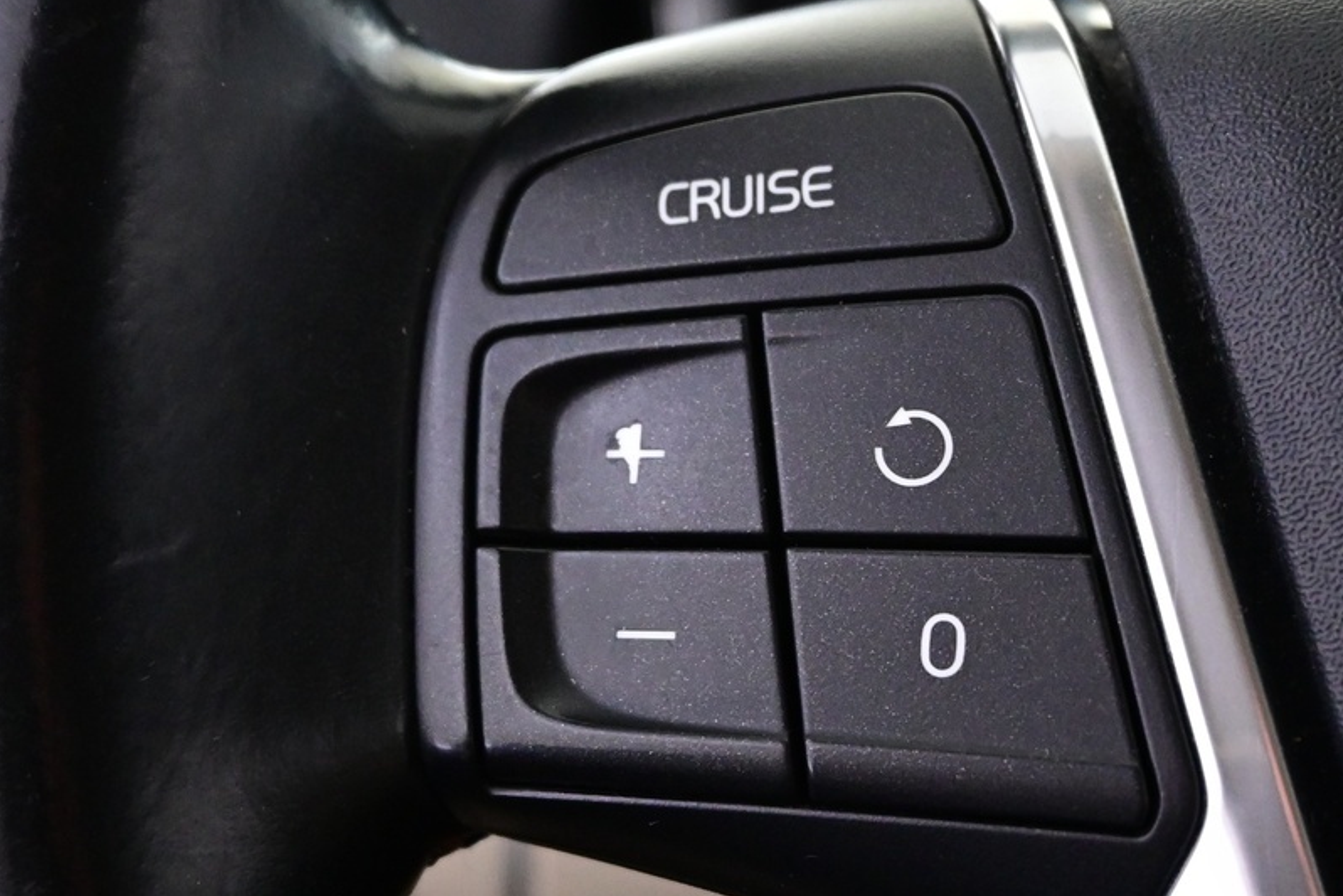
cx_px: 764
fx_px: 2499
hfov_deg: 30.0
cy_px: 487
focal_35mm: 67
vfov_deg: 20.3
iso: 2200
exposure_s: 1/40
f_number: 4
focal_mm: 22
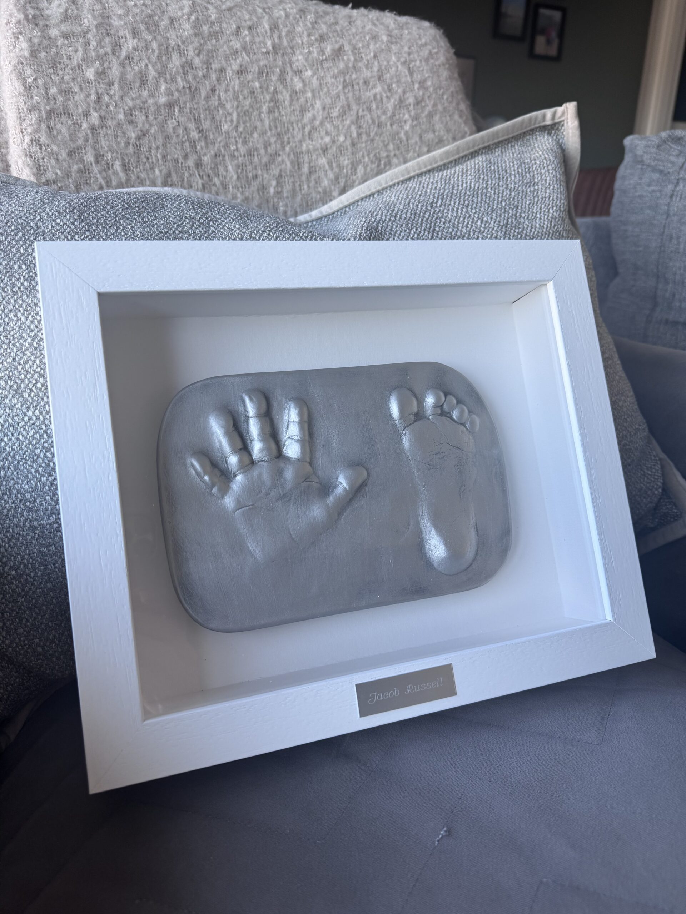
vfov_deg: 71.6
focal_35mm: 24
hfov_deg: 56.8
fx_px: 634
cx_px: 343
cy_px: 457
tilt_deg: -19.5
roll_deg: -1.6
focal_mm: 6.76
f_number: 1.78
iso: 125
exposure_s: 1/121
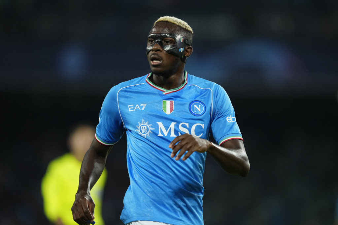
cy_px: 112
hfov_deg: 5.2
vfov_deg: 3.4
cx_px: 169
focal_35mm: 400
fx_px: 3756
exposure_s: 1/1600
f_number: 2.8
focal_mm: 400
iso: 2500
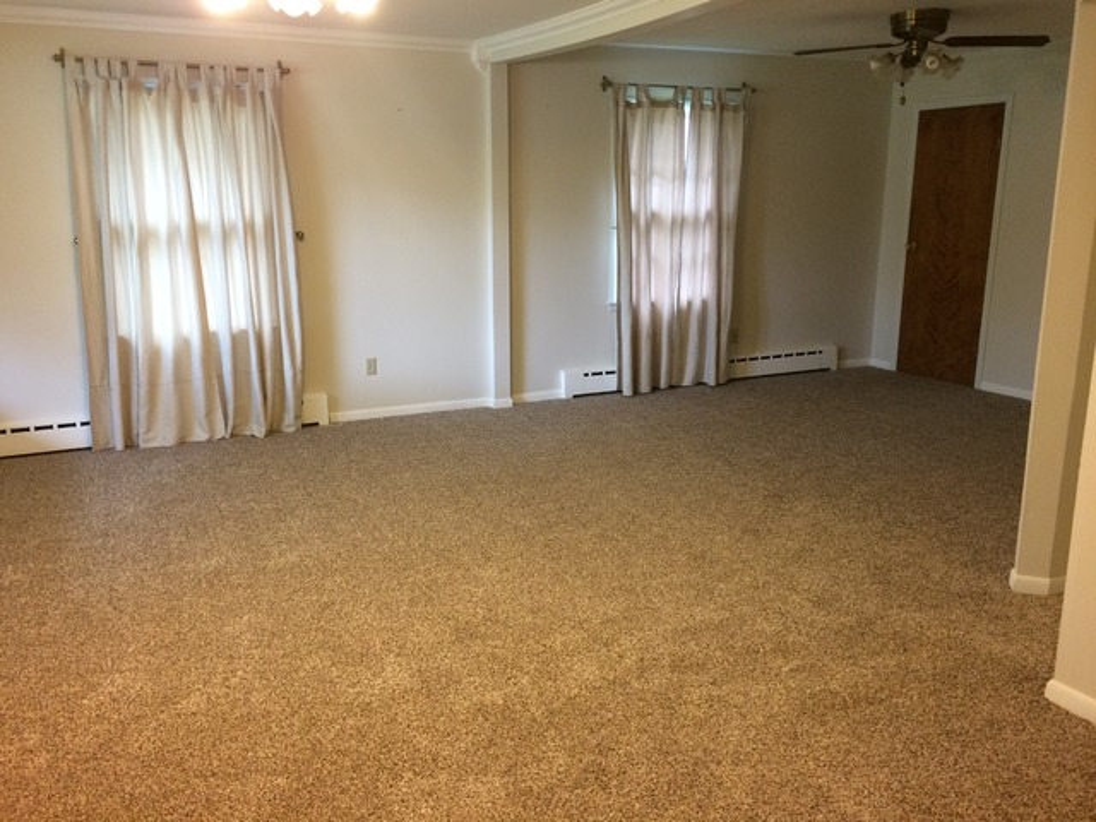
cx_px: 548
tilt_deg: -15.9
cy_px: 411
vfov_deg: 48.2
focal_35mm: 29
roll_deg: -0.1
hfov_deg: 61.7
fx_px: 918
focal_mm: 4.15
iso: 100
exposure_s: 1/30
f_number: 2.2
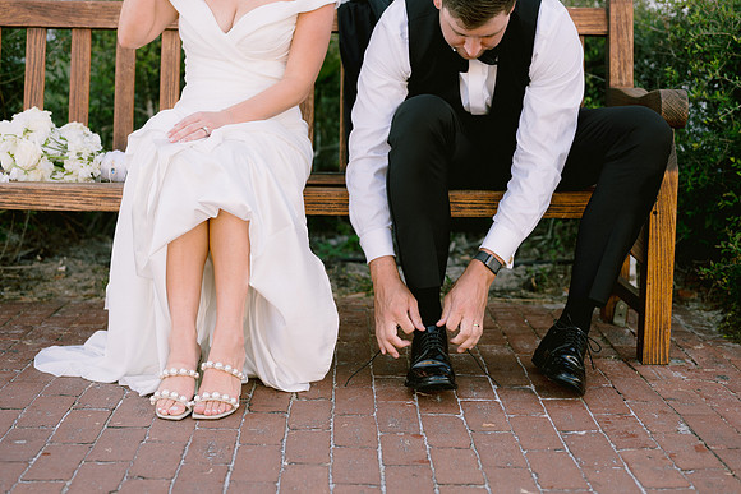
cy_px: 227
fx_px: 1125
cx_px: 370
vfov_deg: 24.8
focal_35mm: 55
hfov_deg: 36.5
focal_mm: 50
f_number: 2.8
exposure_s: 1/400
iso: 200
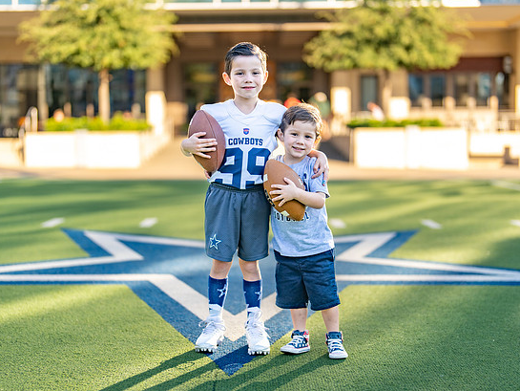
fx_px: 917
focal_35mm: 61
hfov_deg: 31.7
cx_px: 268
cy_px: 208
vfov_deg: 24.0
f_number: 1.2
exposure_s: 1/2500
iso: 100
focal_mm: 50
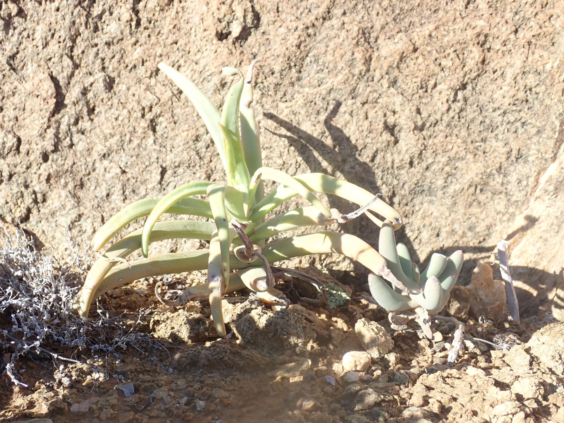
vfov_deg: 35.1
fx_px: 668
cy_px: 227
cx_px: 260
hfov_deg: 45.7
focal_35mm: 41
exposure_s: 1/200
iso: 100
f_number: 3.5
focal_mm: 6.86
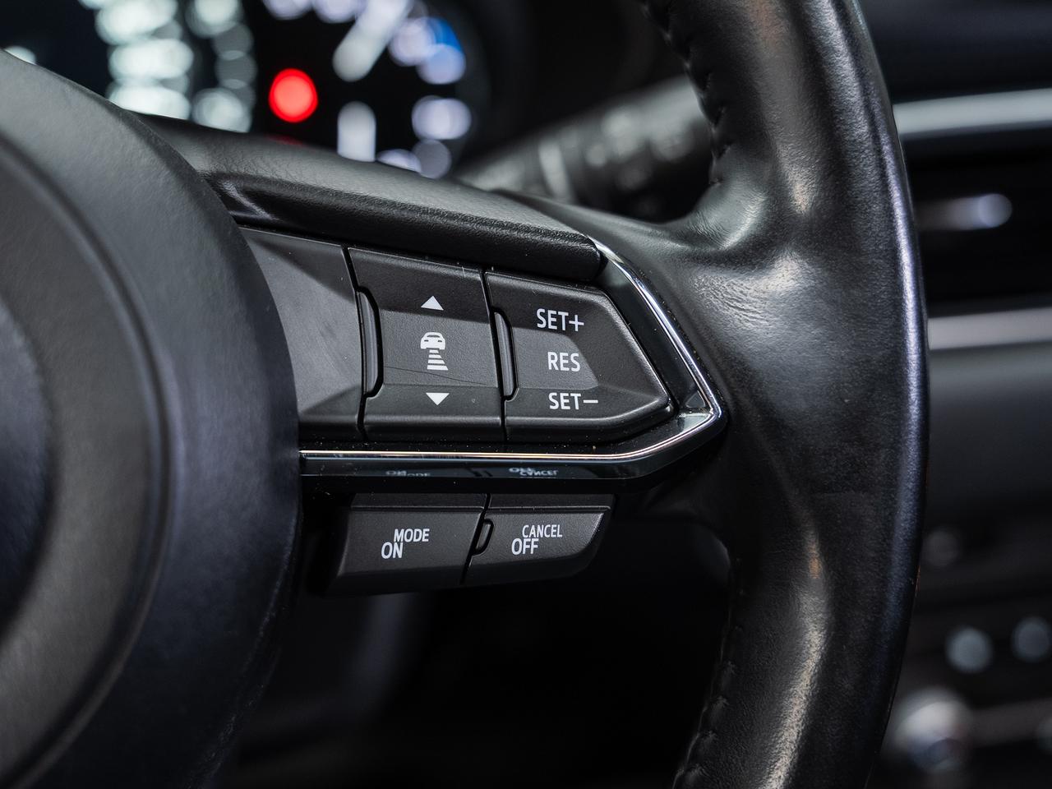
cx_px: 526
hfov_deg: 47.5
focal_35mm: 39
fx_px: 1197
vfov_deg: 36.5
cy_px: 394
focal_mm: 36.4
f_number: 3.2
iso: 640
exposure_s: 1/50
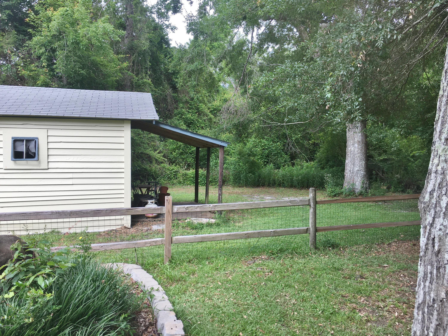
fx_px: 375
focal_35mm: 29
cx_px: 224
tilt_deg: -1.5
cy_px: 168
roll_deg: -0.3
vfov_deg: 48.2
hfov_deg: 61.7
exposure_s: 1/620
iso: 25
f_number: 2.2
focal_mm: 4.15
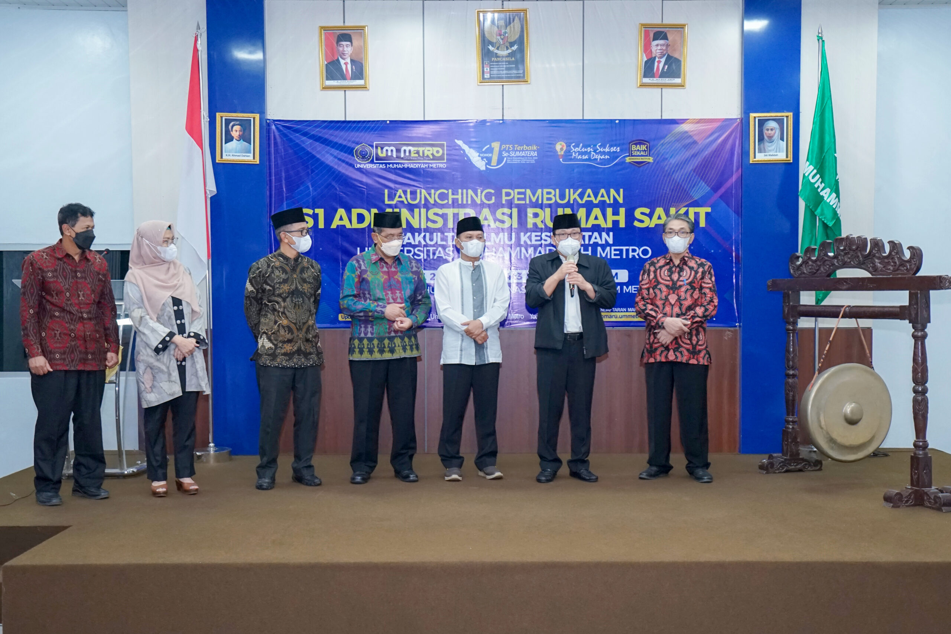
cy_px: 317
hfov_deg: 54.4
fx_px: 925
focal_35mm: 35
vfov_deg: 37.9
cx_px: 476
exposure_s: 1/125
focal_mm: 35
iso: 2000
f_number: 4
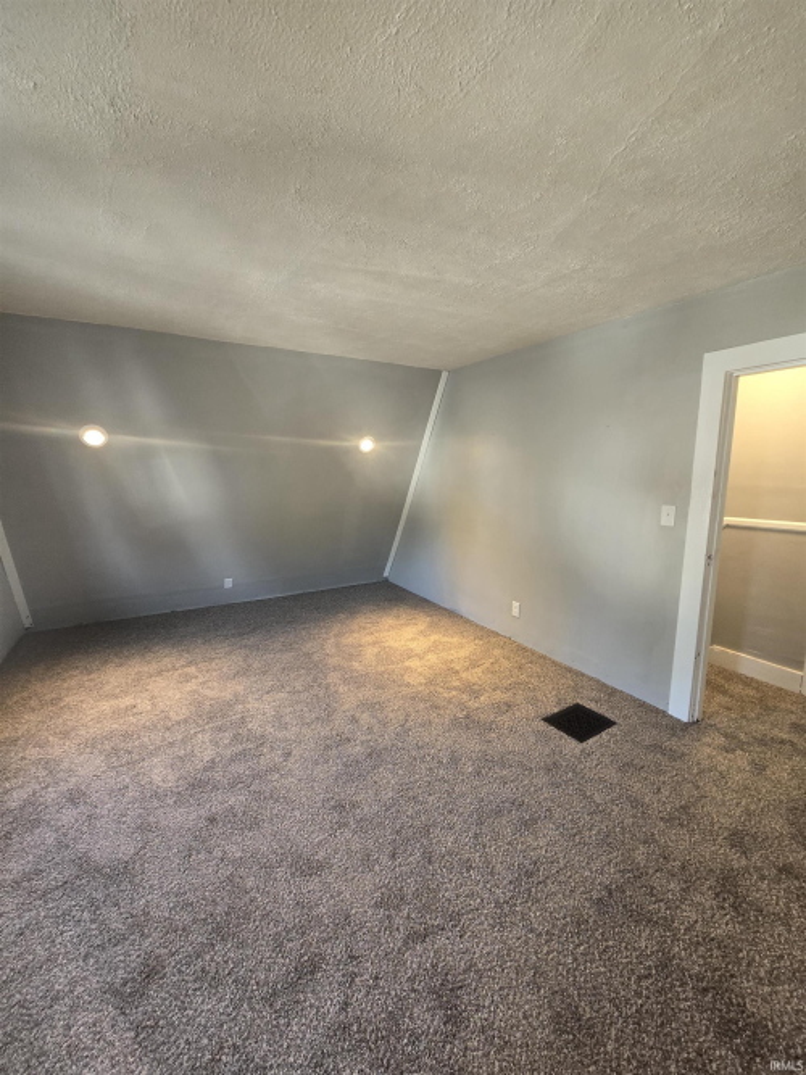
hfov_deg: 89.9
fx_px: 404
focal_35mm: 13
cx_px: 403
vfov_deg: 106.2
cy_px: 538
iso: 250
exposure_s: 1/60
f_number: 2.2
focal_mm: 2.2
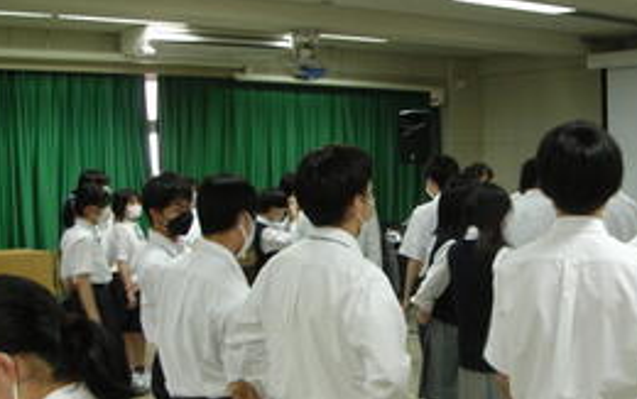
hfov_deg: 35.1
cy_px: 259
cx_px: 458
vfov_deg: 22.7
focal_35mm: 57
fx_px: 990
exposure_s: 1/6.3
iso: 53
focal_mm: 5.8
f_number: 2.8
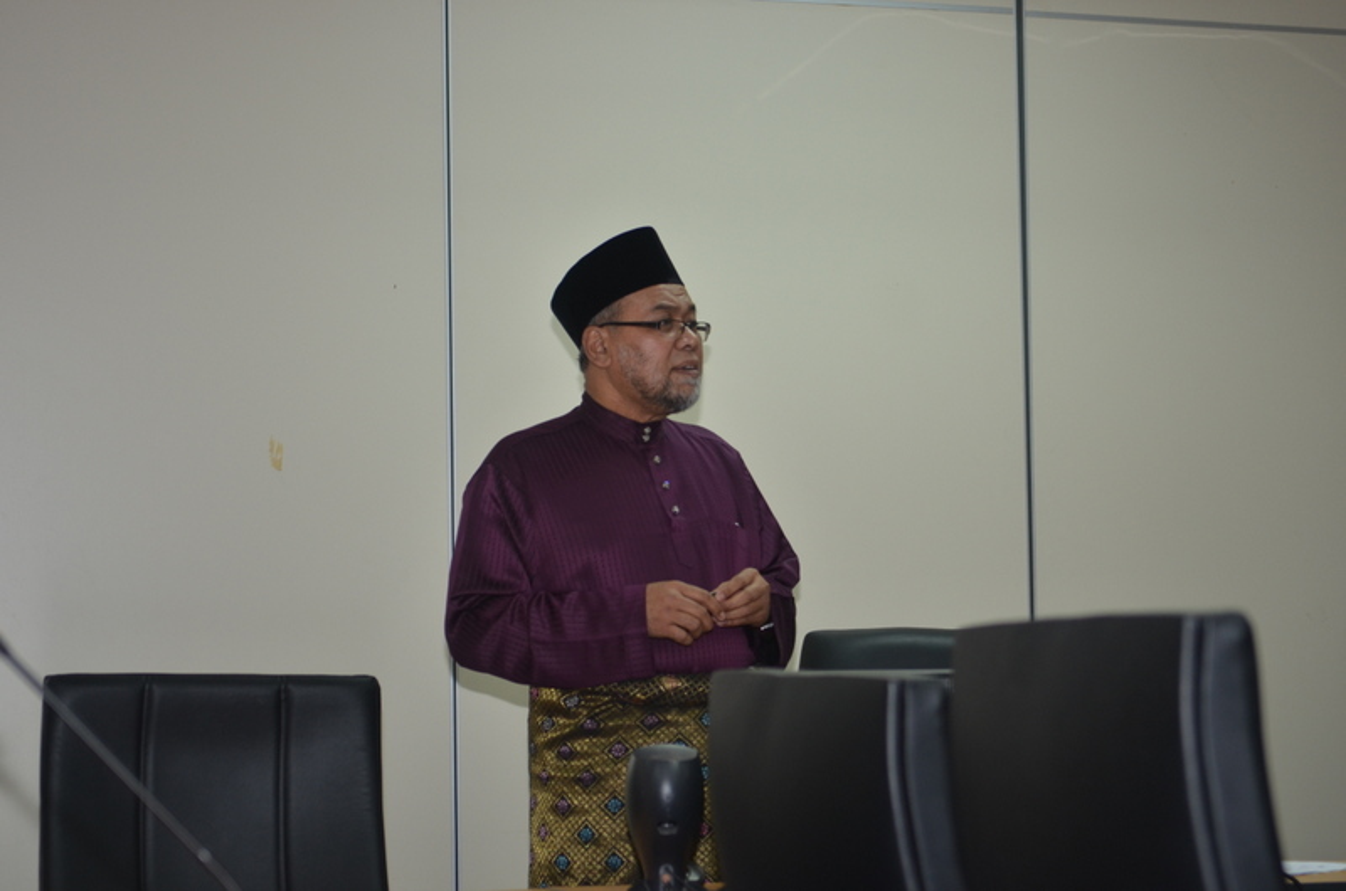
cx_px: 673
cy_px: 446
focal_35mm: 82
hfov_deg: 24.7
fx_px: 3078
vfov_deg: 16.5
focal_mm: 55
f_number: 2.8
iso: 320
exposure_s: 1/125
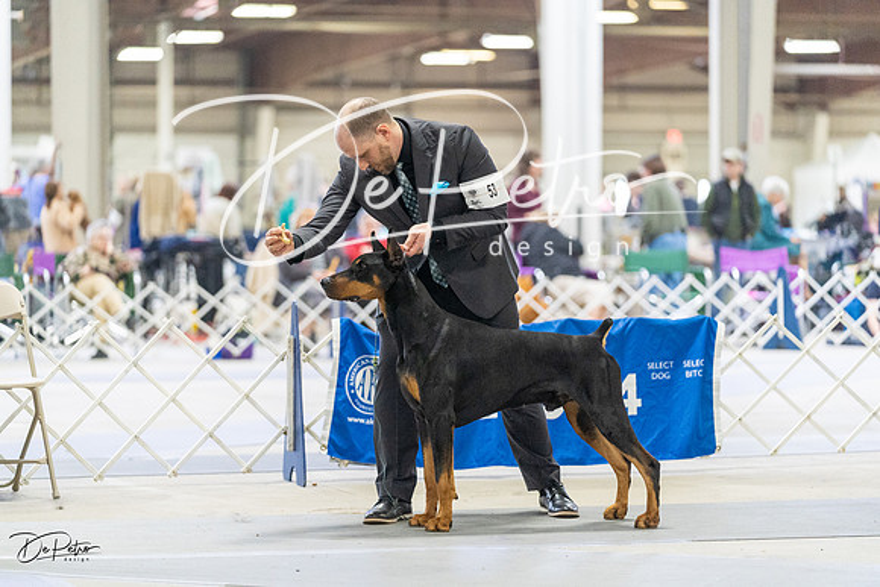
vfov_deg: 10.2
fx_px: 3301
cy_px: 294
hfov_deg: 15.2
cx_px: 440
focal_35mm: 135
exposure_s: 1/320
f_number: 2.8
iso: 6400
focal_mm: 135
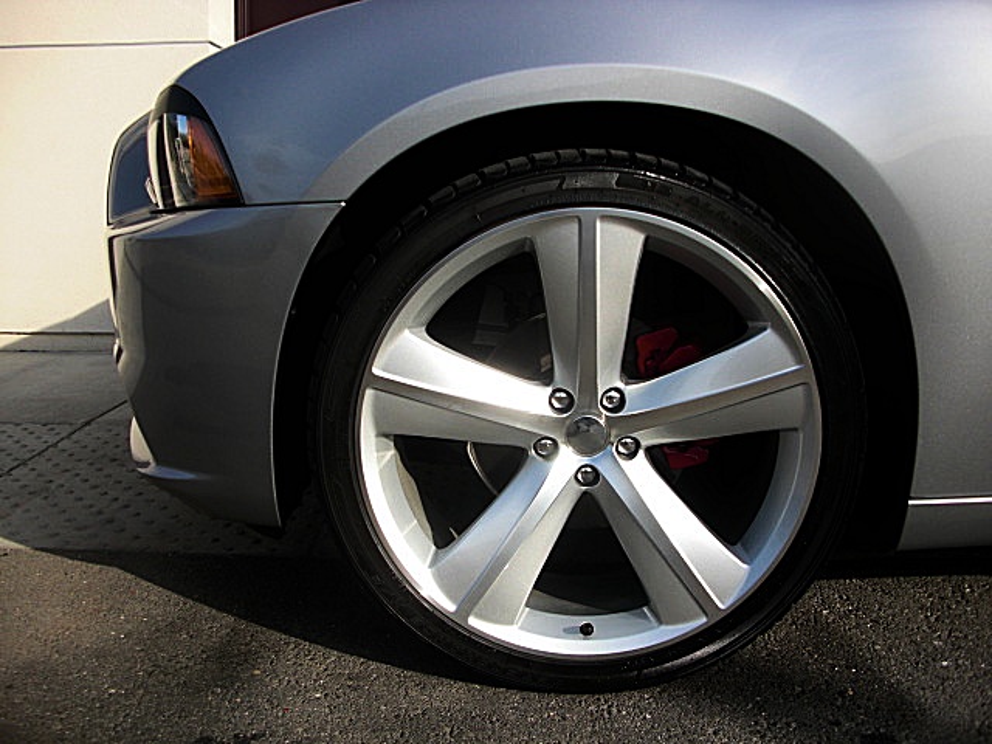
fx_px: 1032
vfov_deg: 39.7
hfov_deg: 51.4
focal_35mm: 36
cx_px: 496
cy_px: 372
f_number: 2.8
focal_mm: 6.3
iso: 50
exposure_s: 1/800
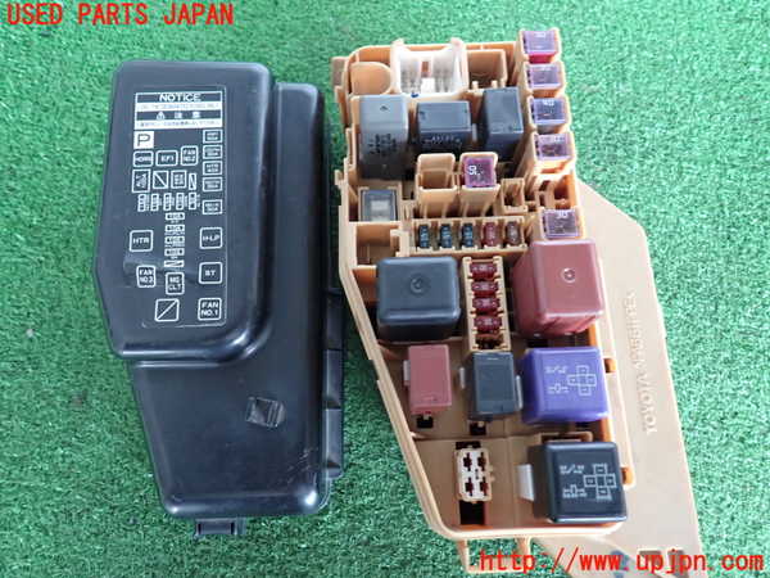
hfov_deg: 69.4
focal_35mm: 25
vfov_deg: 54.9
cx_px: 385
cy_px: 289
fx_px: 556
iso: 640
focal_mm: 4.5
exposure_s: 1/30
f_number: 2
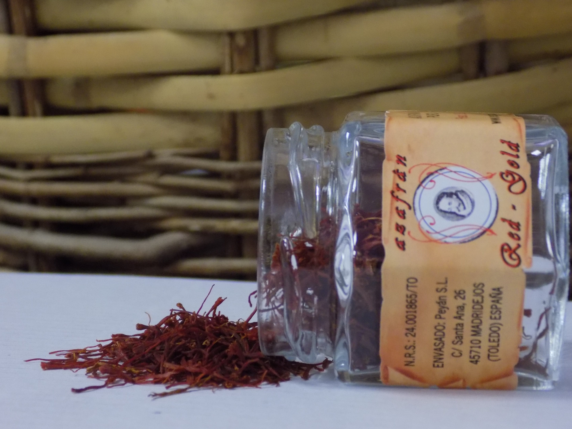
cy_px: 214
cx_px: 286
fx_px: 1768
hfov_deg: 18.4
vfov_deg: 13.8
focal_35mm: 107
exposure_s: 1/15
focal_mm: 19.1
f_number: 4.7
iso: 400
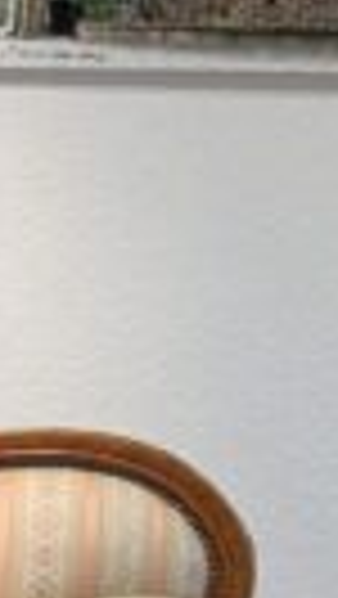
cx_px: -1203
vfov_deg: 9.5
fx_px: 3594
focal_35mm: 226
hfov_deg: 4.7
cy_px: 427
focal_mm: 4.38
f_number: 1.73
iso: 68
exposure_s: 1/50
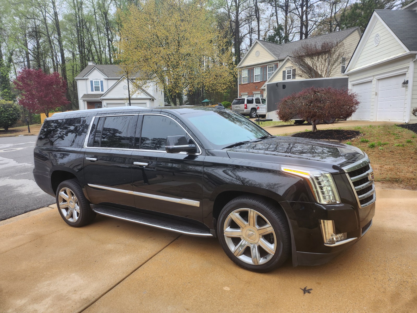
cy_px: 156
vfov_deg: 56.8
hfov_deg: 71.6
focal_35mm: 24
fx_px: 289
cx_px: 208
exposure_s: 1/180
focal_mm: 5
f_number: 1.8
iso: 64
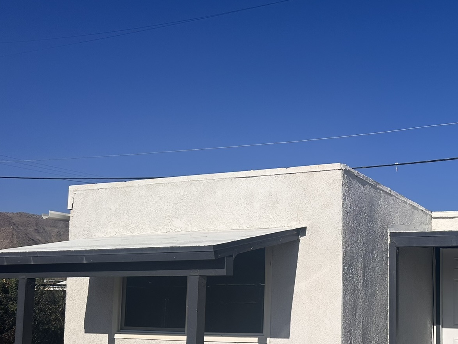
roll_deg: -0.4
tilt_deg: +5.4
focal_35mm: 42
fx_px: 556
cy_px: 246
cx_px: 388
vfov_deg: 33.8
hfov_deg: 42.1
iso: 80
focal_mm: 6.86
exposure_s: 1/13699
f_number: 1.78
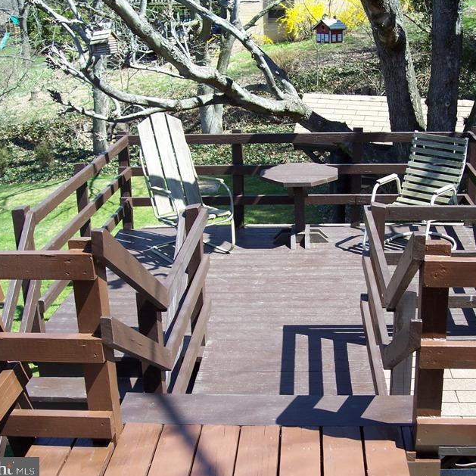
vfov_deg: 36.1
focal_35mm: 47
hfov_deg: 35.9
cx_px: 285
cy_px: 240
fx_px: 731
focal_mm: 8
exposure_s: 1/350
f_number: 3.4
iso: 100
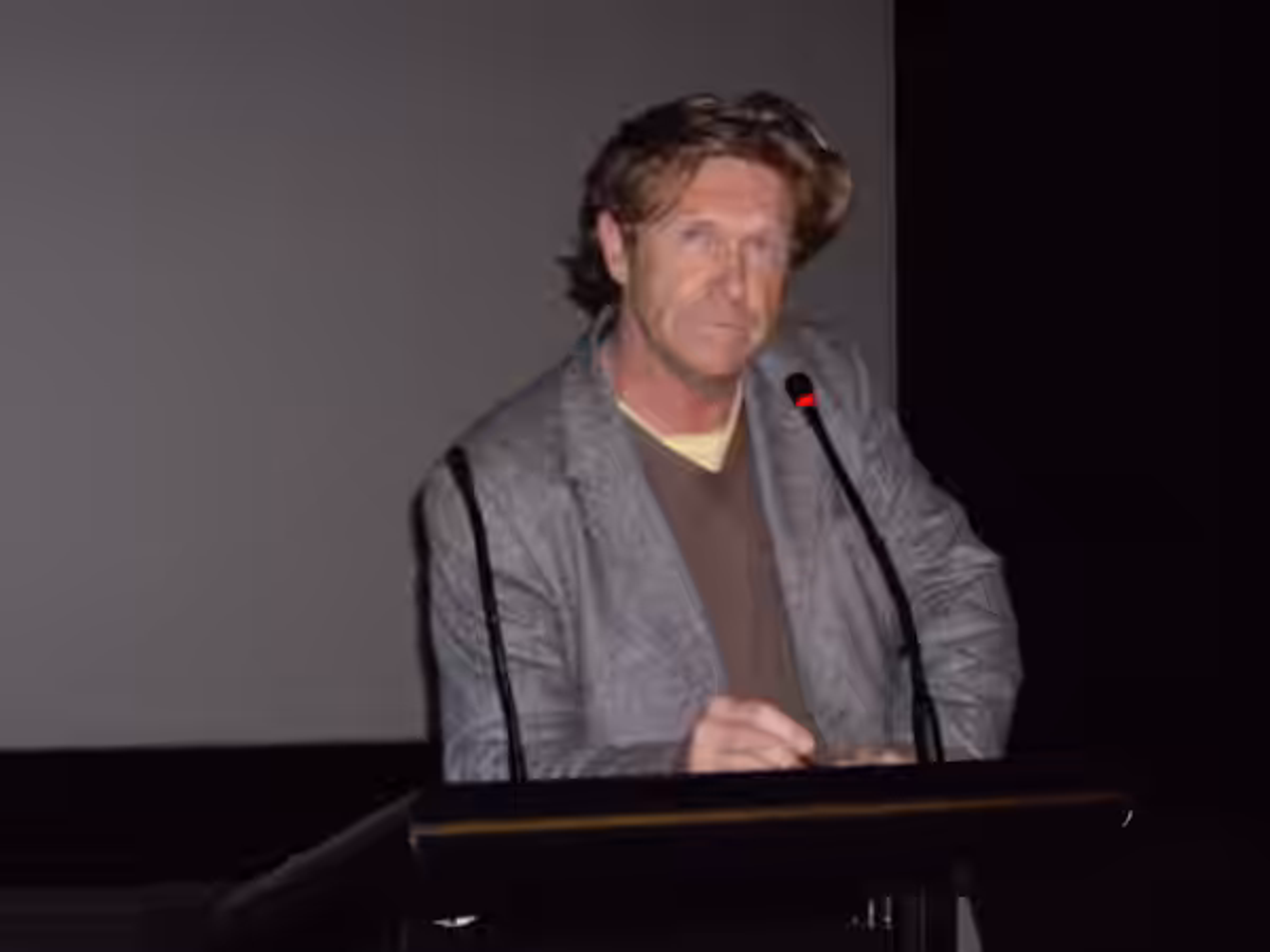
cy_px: 476
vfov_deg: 16.1
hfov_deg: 21.3
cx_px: 635
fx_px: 3375
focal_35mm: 92
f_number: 4.8
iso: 800
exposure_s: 1/100
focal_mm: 19.4
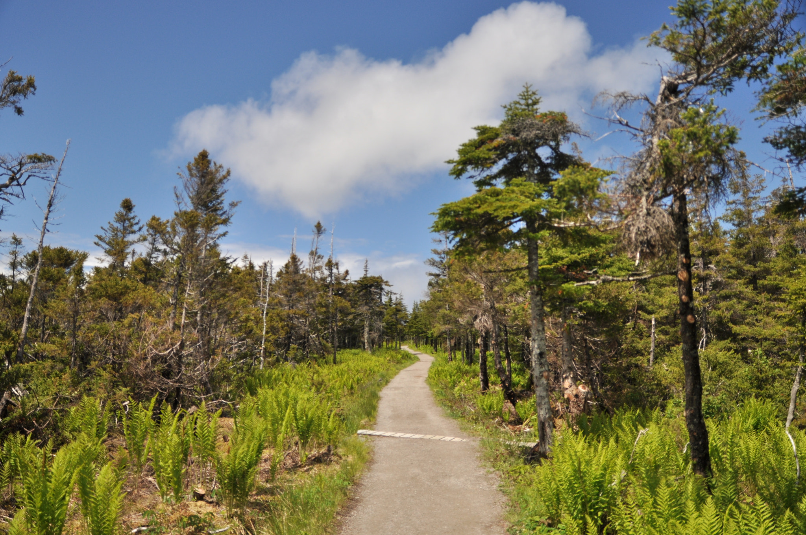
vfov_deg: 50.3
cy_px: 268
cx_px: 403
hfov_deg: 70.5
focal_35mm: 26
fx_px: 570
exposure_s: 1/2500
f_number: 2.8
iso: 200
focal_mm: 17
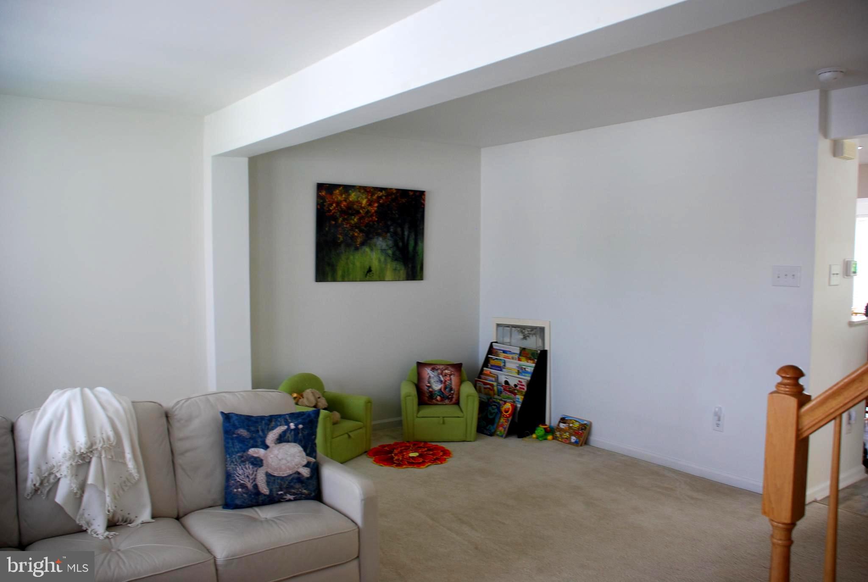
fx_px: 725
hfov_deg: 61.8
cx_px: 434
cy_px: 291
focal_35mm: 30
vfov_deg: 43.8
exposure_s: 1/40
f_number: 3.8
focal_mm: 20
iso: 200
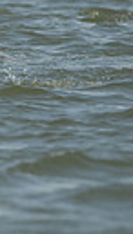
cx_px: -363
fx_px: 11739
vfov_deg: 1.1
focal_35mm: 1881
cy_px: 1
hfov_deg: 0.6
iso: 280
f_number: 7.1
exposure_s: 1/1600
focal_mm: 400
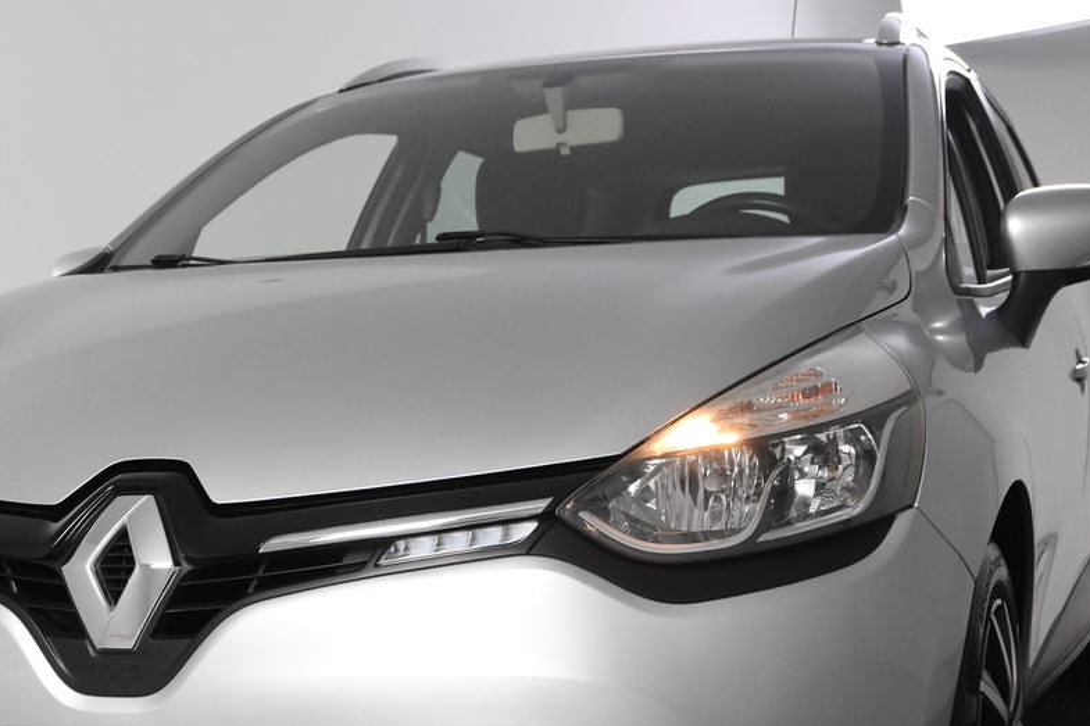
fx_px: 2295
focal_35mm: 76
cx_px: 399
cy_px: 591
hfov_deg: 26.6
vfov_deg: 17.8
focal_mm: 31
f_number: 5.6
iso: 1600
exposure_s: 1/125
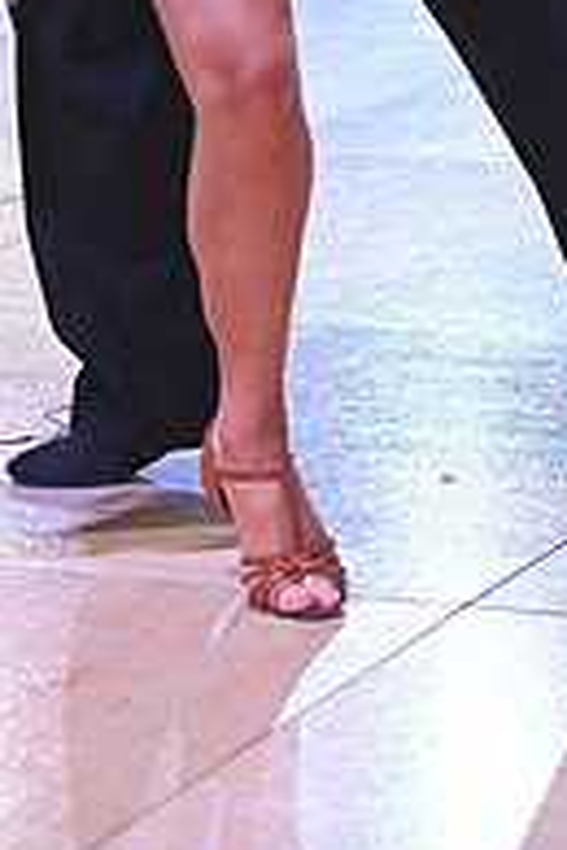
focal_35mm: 208
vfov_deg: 9.7
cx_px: 137
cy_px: -270
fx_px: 4914
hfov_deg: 6.6
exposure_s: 1/250
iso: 1600
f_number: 4
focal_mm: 70
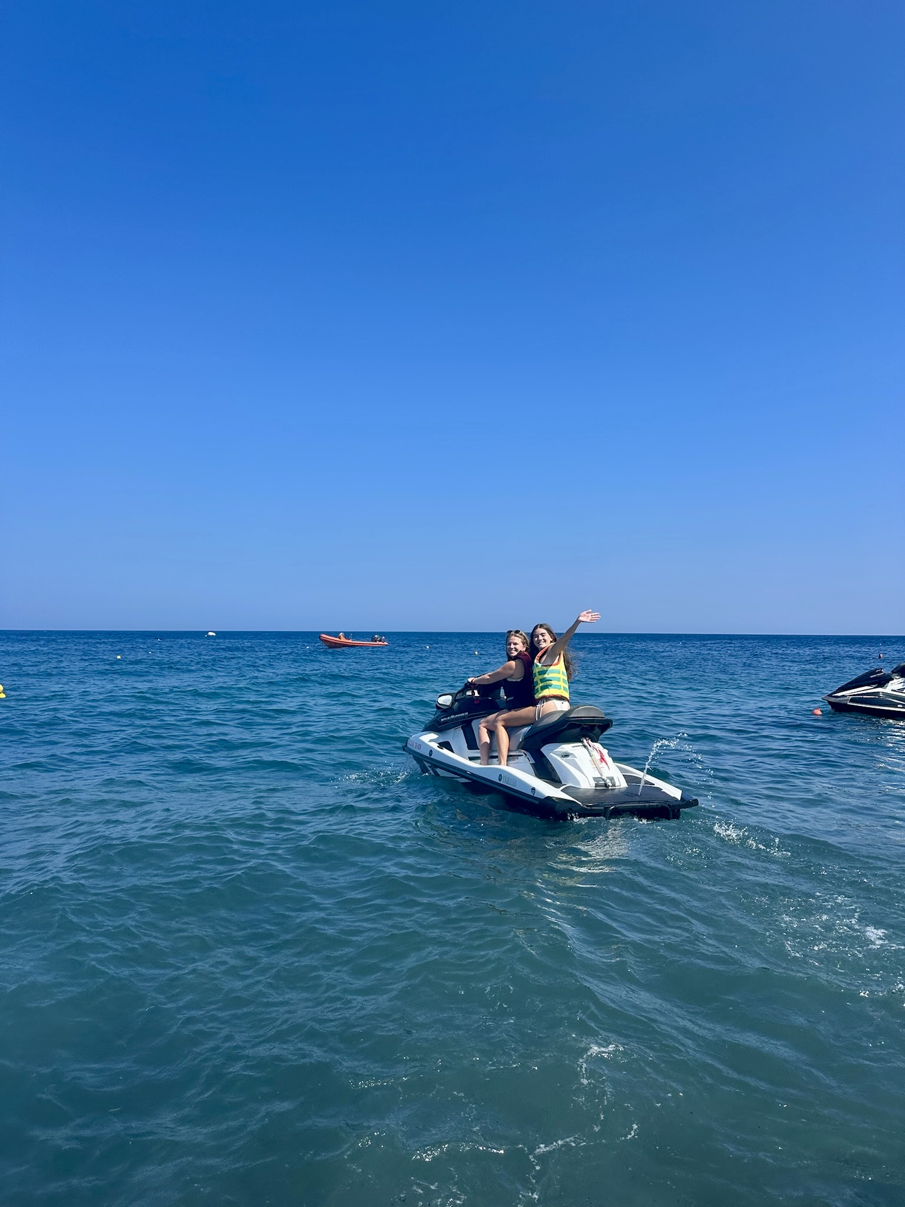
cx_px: 452
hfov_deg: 56.8
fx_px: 837
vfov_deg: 71.6
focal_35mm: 24
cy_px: 604
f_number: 1.78
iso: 80
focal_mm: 6.86
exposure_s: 1/4545
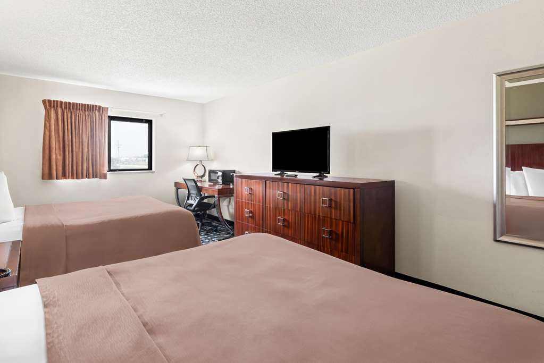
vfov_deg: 73.8
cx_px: 272
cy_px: 182
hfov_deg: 96.7
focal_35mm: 16
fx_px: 242
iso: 160
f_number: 9
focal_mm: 16
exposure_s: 1.3
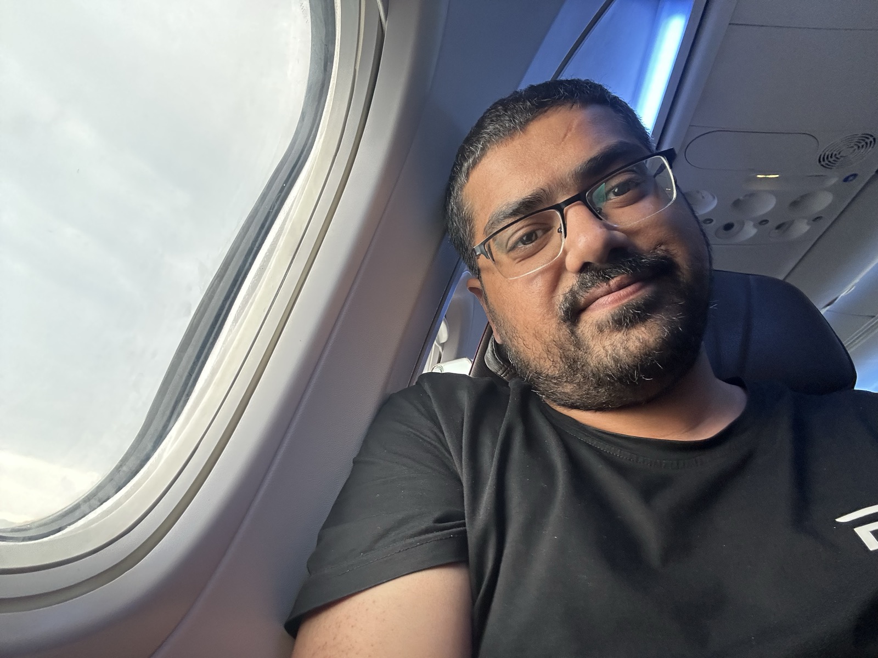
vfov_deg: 58.9
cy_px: 329
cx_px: 439
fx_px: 583
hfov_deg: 73.9
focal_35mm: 23
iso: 160
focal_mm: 2.69
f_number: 1.9
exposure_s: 1/56
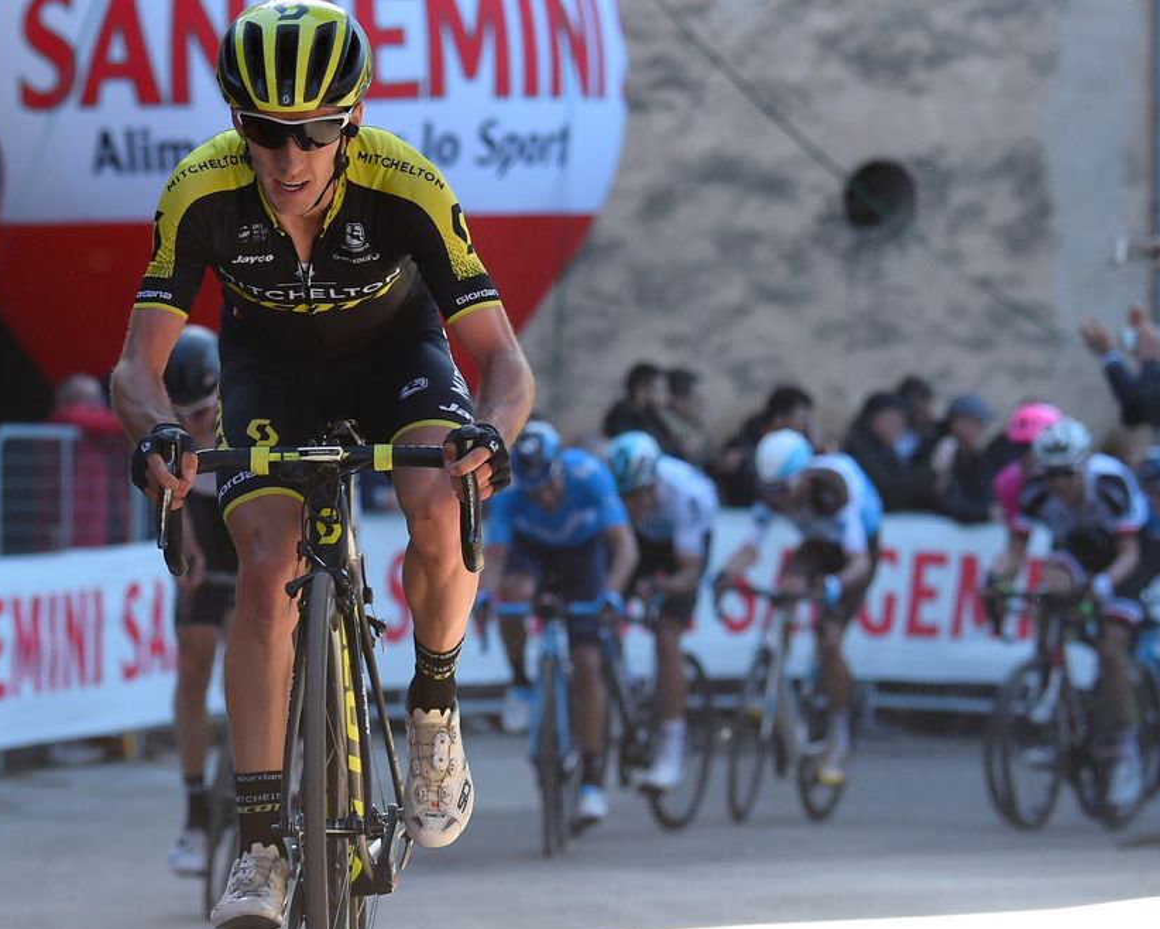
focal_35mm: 226
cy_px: 530
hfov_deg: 8.5
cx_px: 450
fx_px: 7761
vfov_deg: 6.8
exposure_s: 1/1000
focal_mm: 165
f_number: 7.1
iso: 2000
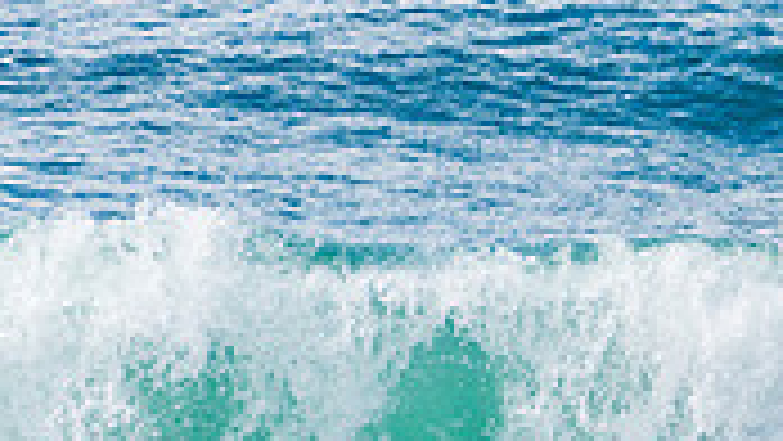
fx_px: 36241
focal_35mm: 1745
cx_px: 1220
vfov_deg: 0.7
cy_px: 488
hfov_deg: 1.2
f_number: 5.6
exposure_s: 1/2000
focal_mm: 500
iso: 280
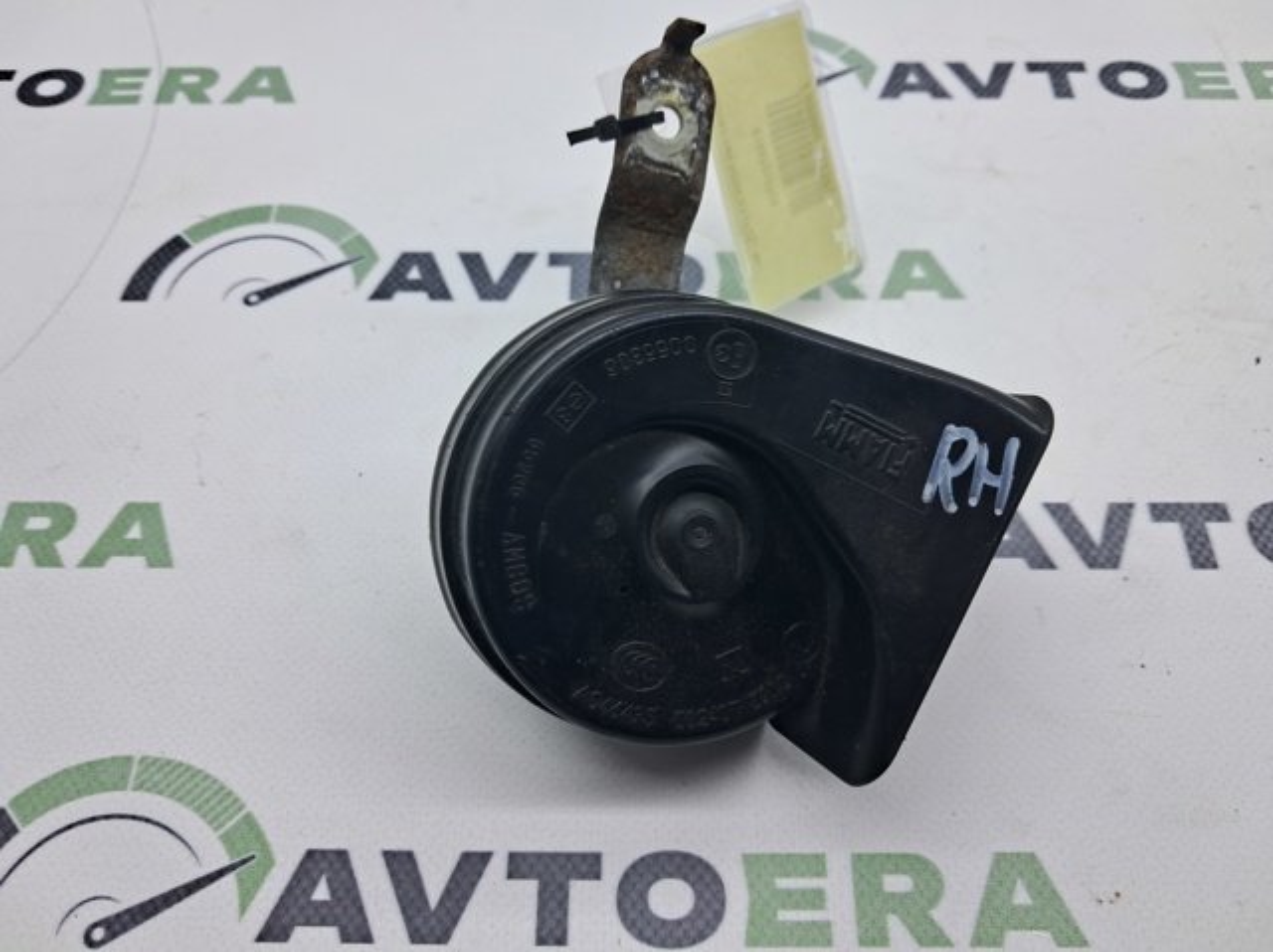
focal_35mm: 27
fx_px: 992
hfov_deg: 65.4
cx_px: 636
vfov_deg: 51.3
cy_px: 476
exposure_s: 1/100
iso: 50
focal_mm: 4
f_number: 1.8
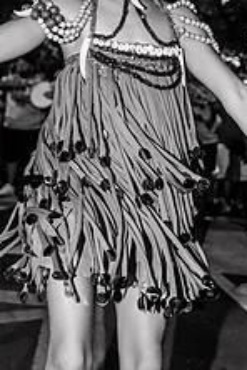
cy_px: 92
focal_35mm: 71
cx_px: 130
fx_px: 731
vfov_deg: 28.0
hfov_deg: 19.2
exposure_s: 1/60
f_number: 4
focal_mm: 35
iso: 800
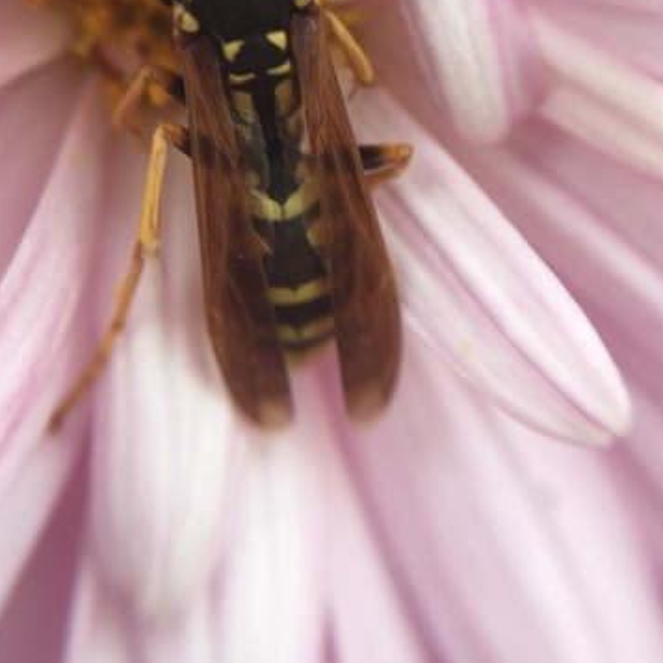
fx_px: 997
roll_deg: -1.7
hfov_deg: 36.6
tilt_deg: -12.5
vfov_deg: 35.8
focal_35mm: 46
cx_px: 260
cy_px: 154
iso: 32
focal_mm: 4.15
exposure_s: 1/50
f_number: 2.2
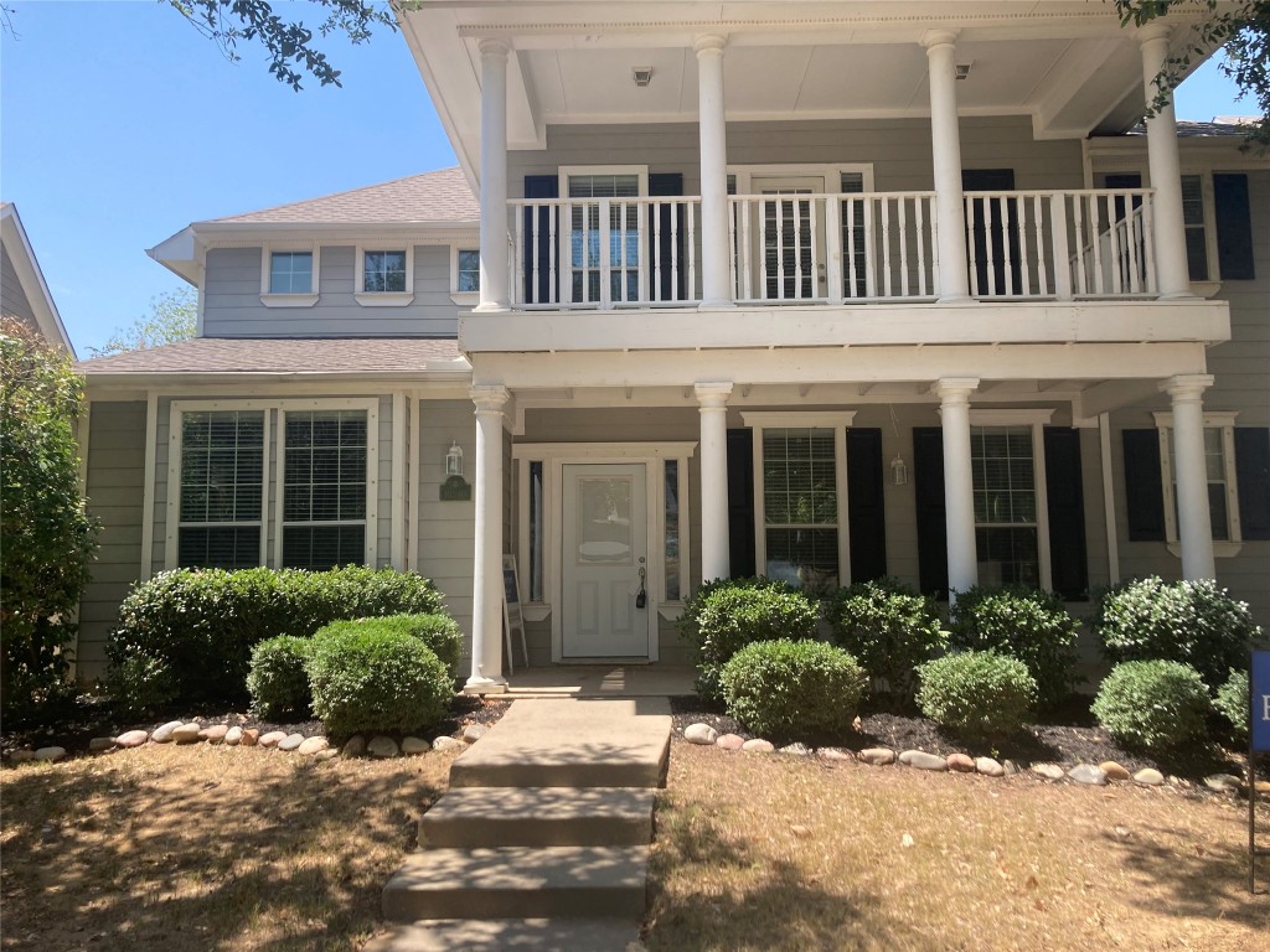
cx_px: 635
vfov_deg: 49.7
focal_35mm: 28
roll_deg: +0.3
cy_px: 476
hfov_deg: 63.4
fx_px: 1027
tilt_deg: +7.7
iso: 20
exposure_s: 1/727
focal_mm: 3.99
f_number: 1.8
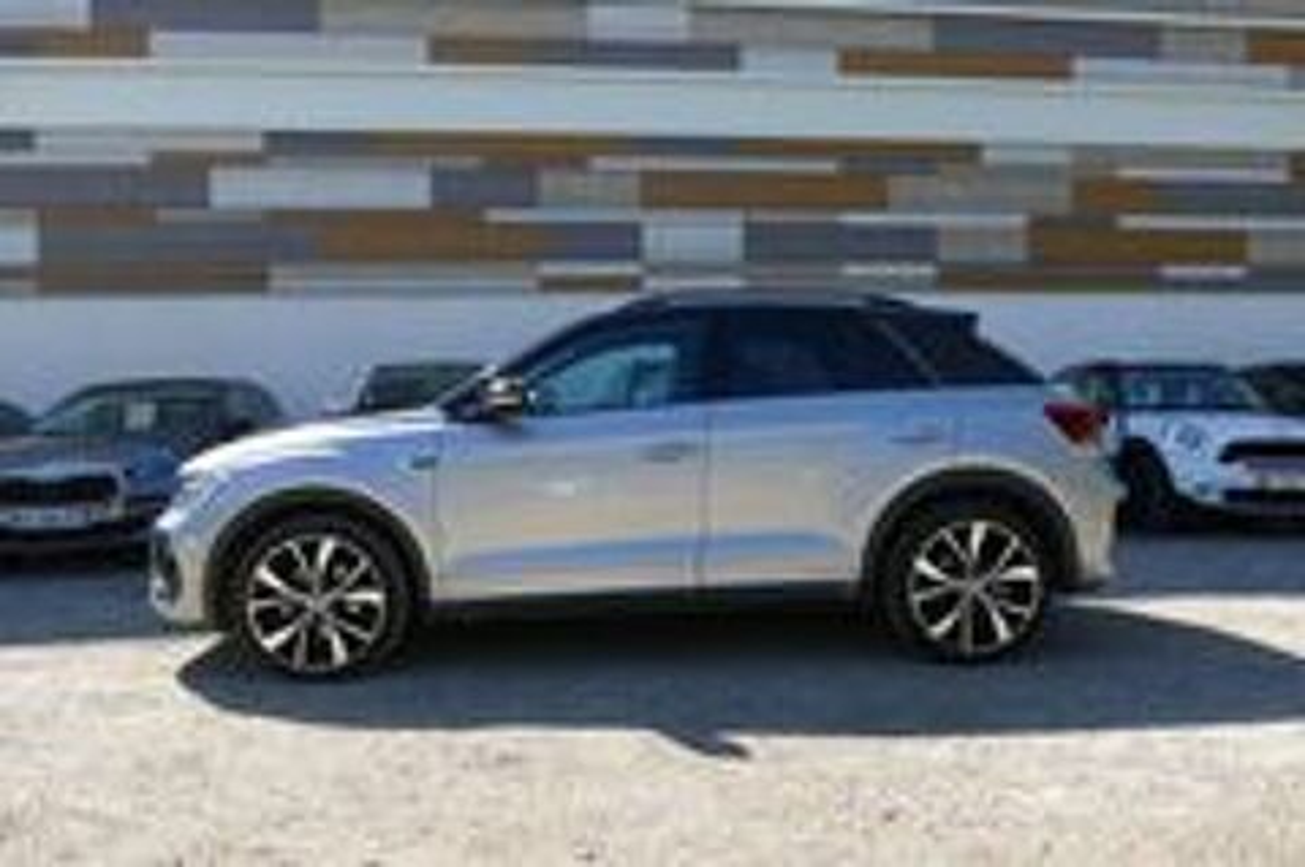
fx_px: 1014
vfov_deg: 46.3
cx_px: 652
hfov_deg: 65.5
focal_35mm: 28
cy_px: 434
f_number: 2.9
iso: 125
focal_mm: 10.36
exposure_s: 1/640
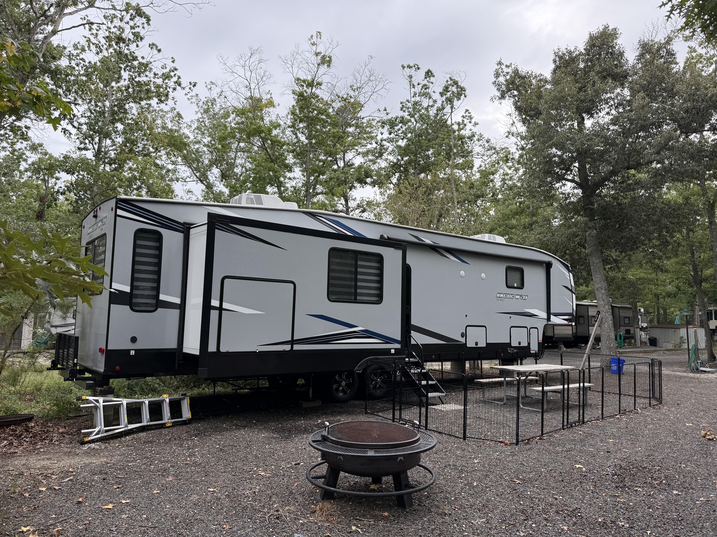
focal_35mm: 24
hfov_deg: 71.6
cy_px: 268
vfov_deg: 56.8
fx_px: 497
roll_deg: -2.6
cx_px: 358
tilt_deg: +6.6
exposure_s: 1/888
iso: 80
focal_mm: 6.76
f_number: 1.78
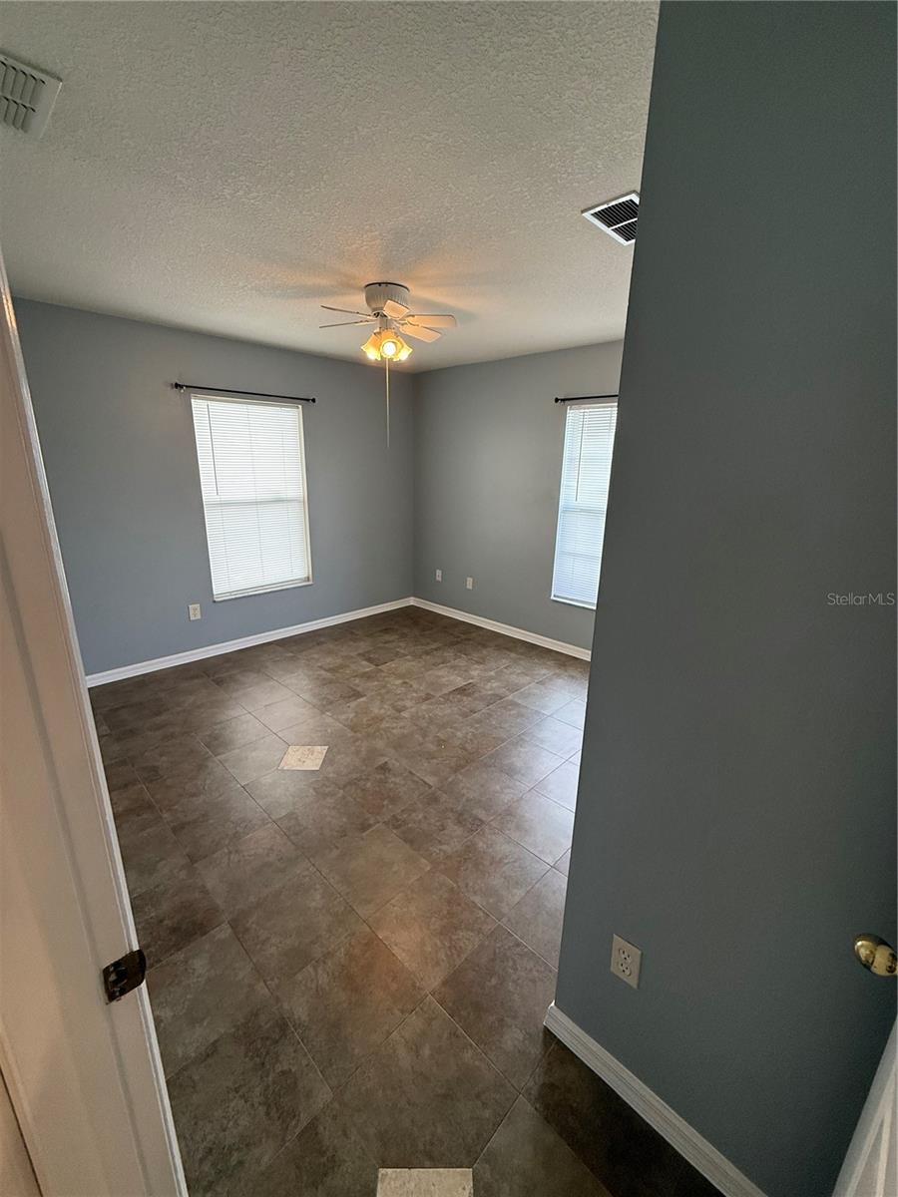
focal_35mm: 14
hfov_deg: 85.7
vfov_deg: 102.1
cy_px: 598
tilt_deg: -15.9
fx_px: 484
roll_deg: -0.7
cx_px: 449
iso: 200
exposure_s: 1/120
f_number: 2.2
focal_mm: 2.22
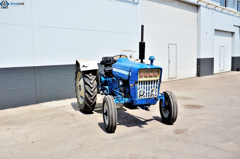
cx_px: 120
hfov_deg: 51.4
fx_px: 250
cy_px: 80
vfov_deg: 35.3
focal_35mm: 38
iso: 125
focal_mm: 25
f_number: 7.1
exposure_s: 1/1000
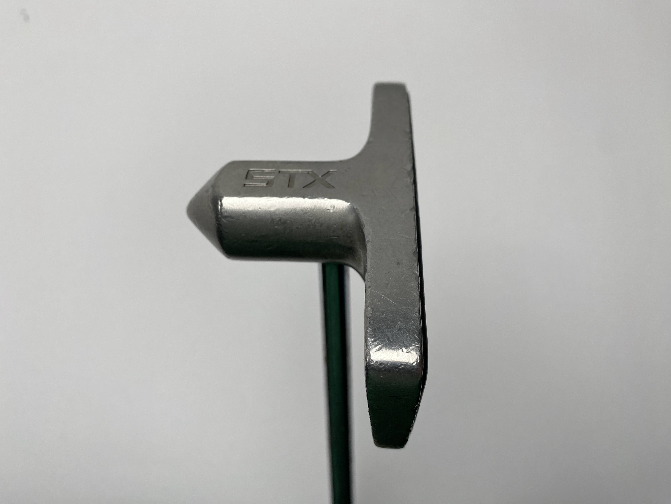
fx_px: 485
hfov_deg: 69.4
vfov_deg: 54.9
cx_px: 336
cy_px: 252
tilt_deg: -73.9
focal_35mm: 25
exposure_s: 1/256
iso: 32
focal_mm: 4.25
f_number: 1.8
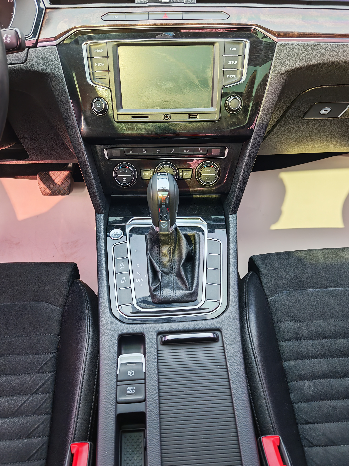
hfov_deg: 54.9
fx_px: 336
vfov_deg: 69.4
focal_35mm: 25
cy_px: 237
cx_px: 172
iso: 200
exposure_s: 1/290
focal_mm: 6.67
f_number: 1.9
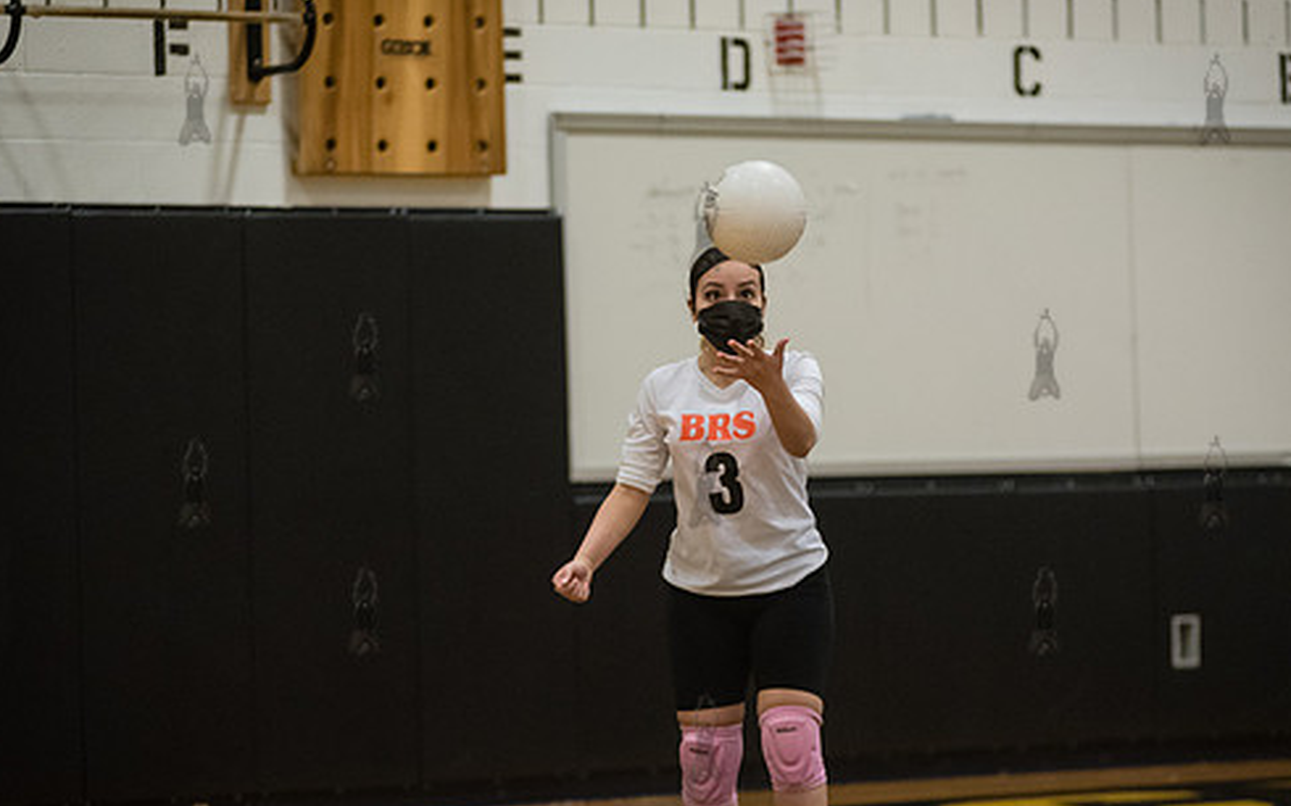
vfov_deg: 8.0
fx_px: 5734
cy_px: 481
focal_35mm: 163
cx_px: 703
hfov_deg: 12.8
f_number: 3.2
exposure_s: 1/400
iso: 5000
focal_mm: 135
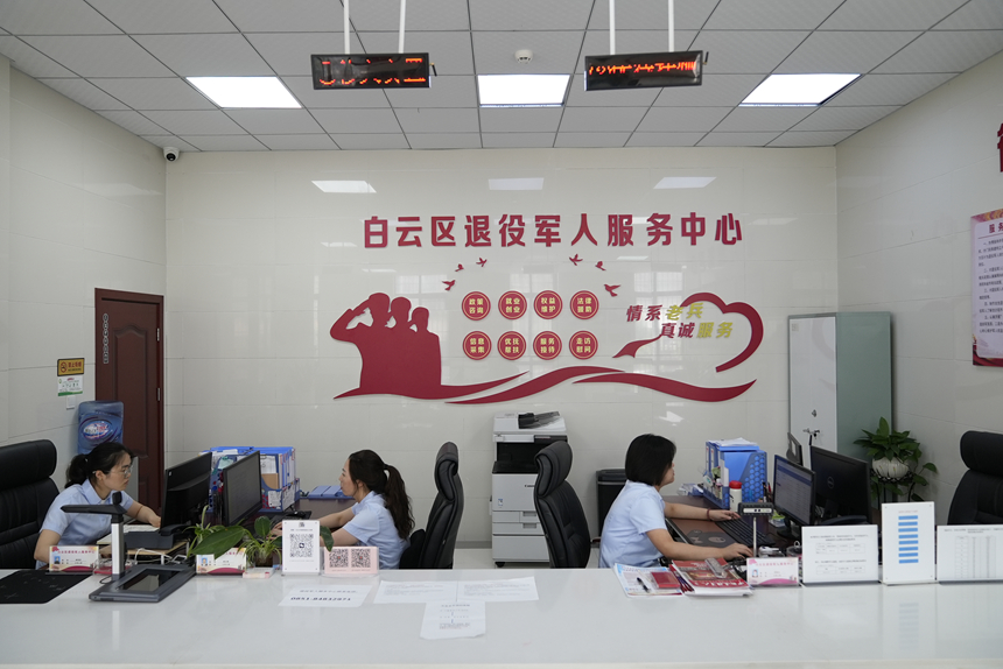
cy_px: 334
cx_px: 502
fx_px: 669
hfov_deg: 73.7
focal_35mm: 24
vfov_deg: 53.2
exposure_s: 1/250
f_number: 2.8
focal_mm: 24
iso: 640
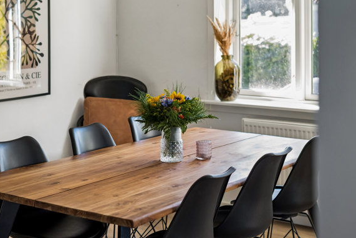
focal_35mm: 70
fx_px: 692
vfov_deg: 19.5
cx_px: 132
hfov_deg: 28.7
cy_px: 130
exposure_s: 1/160
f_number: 2.8
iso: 500
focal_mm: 50
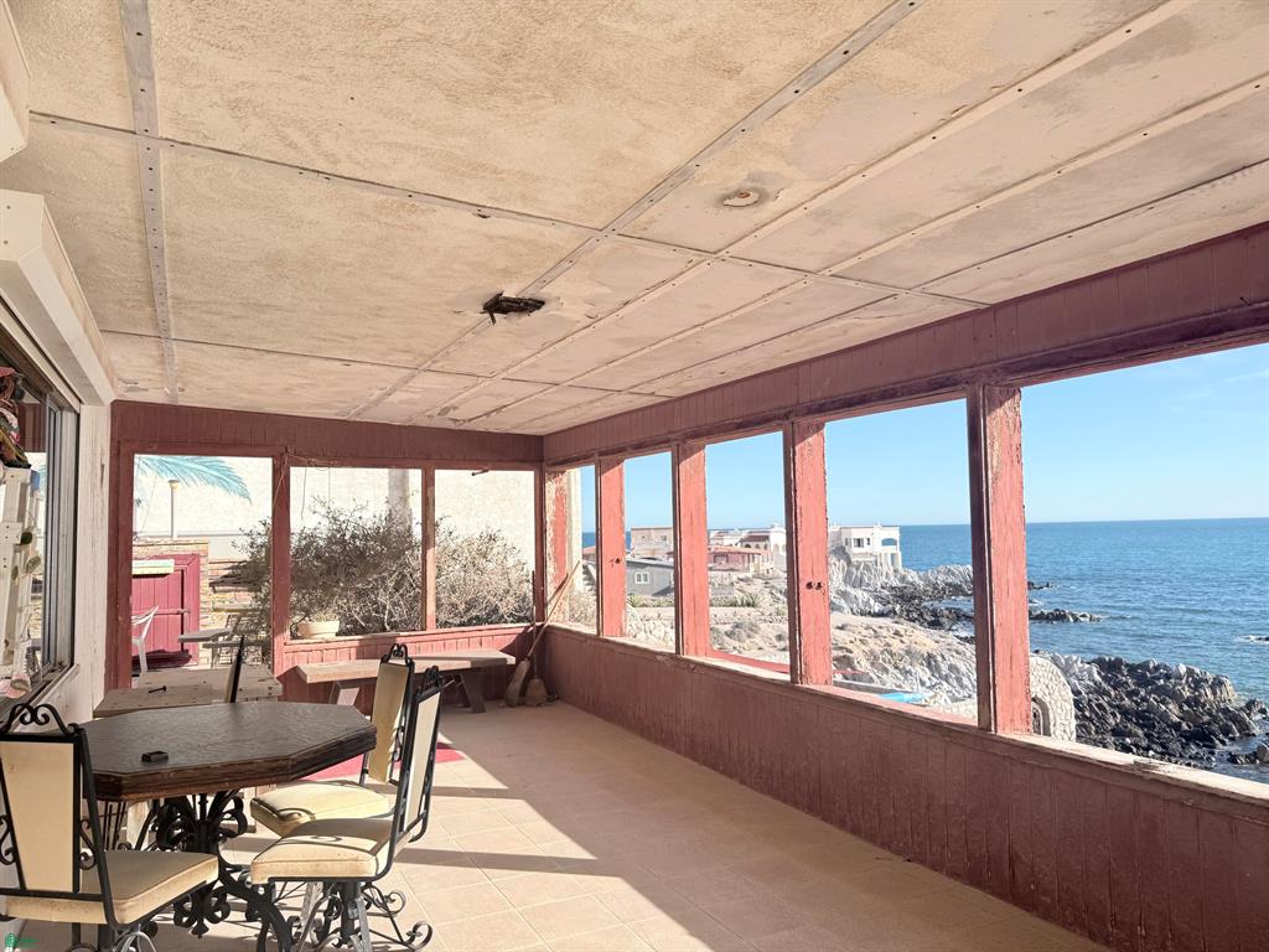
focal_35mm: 24
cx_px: 634
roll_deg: +0.6
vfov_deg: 56.8
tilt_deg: +3.4
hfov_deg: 71.6
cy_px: 476
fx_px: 880
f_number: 1.78
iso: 80
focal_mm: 6.76
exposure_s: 1/2110
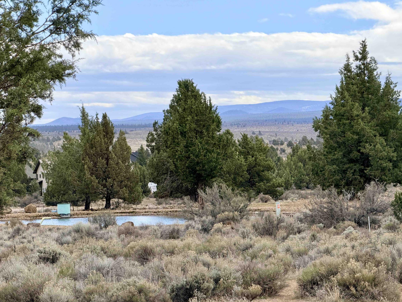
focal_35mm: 128
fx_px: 1486
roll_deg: +1.1
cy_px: 166
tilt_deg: -0.9
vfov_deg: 11.6
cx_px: 207
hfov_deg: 15.4
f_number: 2.8
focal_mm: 16.89
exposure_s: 1/638
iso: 32
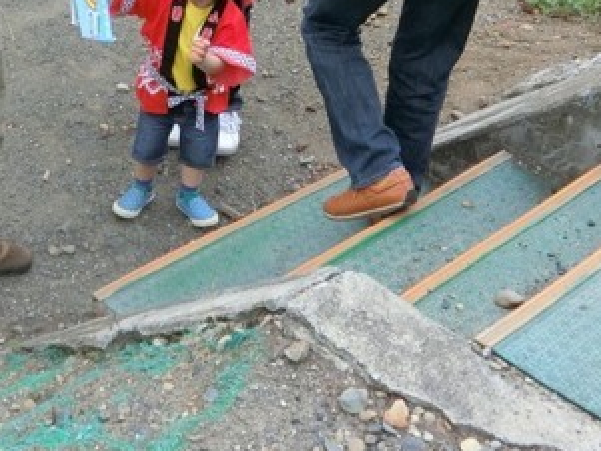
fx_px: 1615
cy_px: -122
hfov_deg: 20.9
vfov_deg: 15.2
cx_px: 160
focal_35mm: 93
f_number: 3.2
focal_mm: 7.2
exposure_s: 1/1000
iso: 250
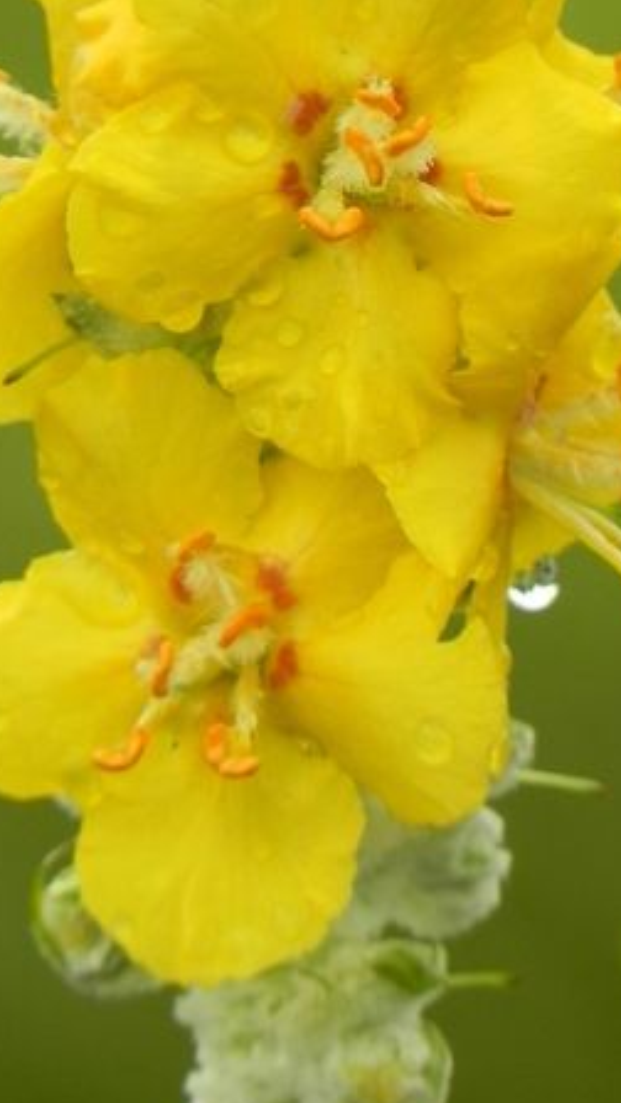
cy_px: 231
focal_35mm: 1176
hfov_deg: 1.0
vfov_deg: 1.8
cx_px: 328
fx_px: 34426
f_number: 5
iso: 160
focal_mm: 107.6
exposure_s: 1/500
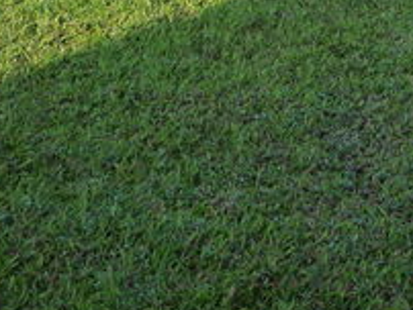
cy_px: -226
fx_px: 1183
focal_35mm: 99
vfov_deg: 13.6
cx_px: 460
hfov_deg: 19.0
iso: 160
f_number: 2.8
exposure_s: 1/640
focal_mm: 4.4
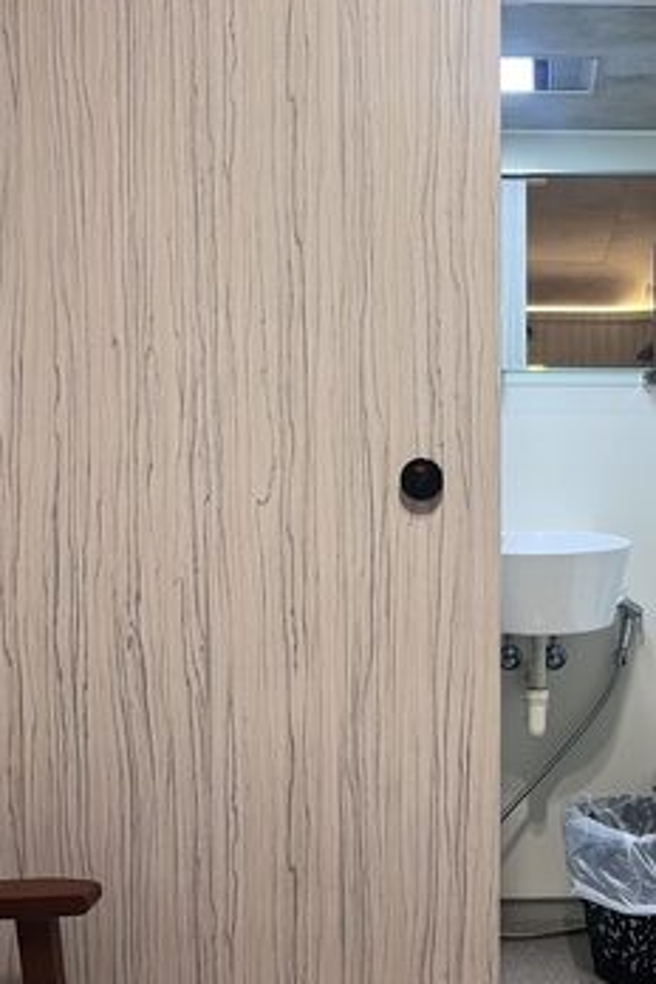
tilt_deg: -1.1
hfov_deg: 30.9
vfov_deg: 46.4
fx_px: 1148
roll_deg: -1.0
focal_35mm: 42
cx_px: 550
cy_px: 458
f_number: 1.5
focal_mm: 5.7
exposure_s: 1/60
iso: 100
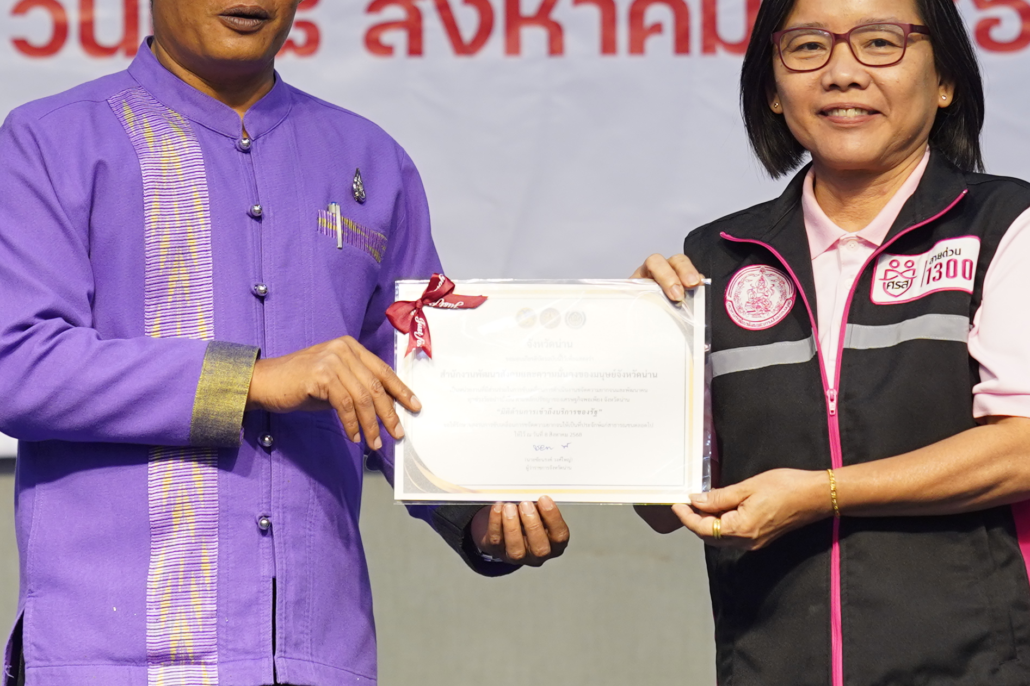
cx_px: 507
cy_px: 223
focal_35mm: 264
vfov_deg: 5.2
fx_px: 7553
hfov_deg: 7.8
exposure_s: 1/160
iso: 400
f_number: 1.8
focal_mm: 85
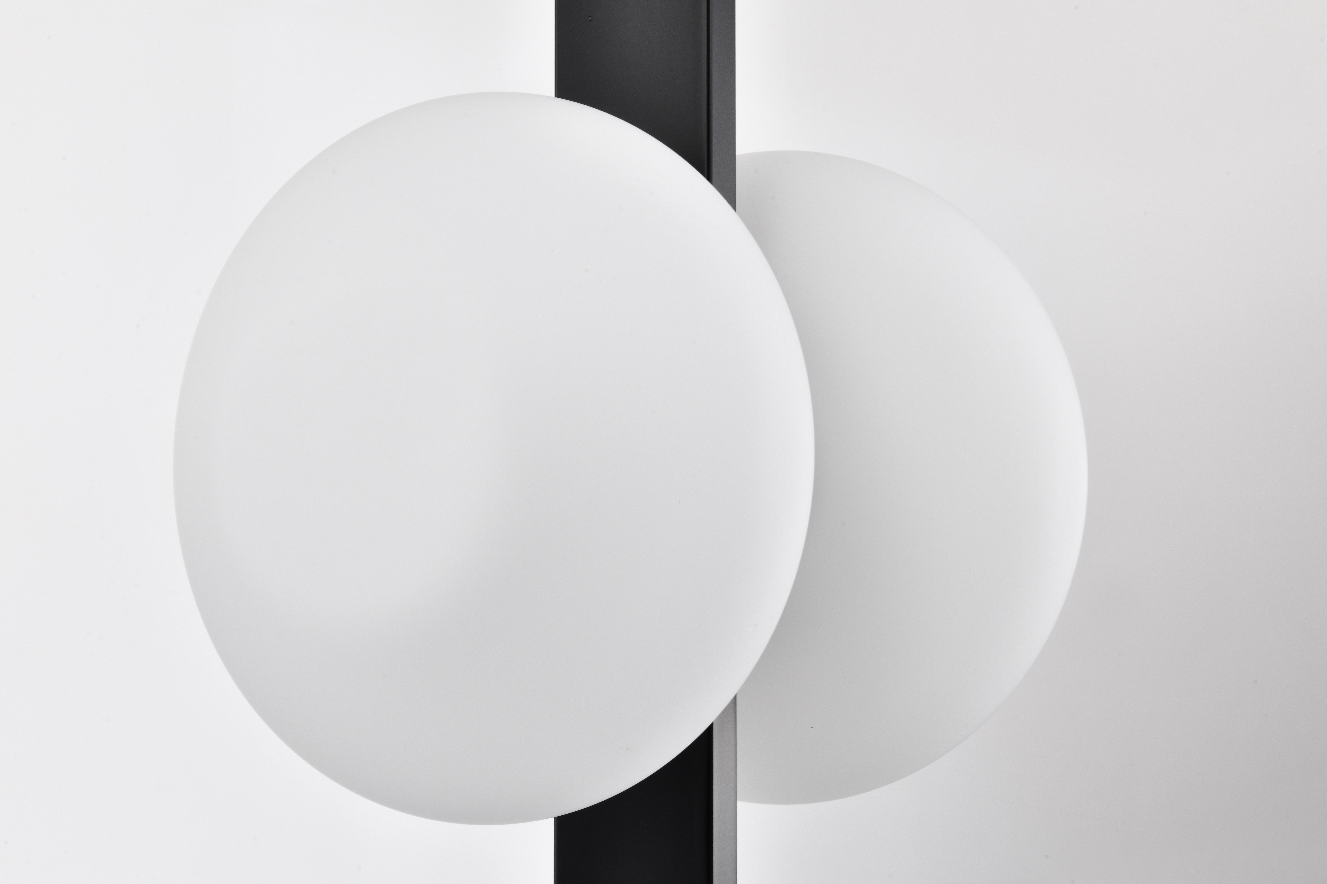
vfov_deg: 13.7
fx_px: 3686
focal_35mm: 100
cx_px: 664
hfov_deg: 20.4
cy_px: 442
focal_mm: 100
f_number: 20
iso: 200
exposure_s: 1/40
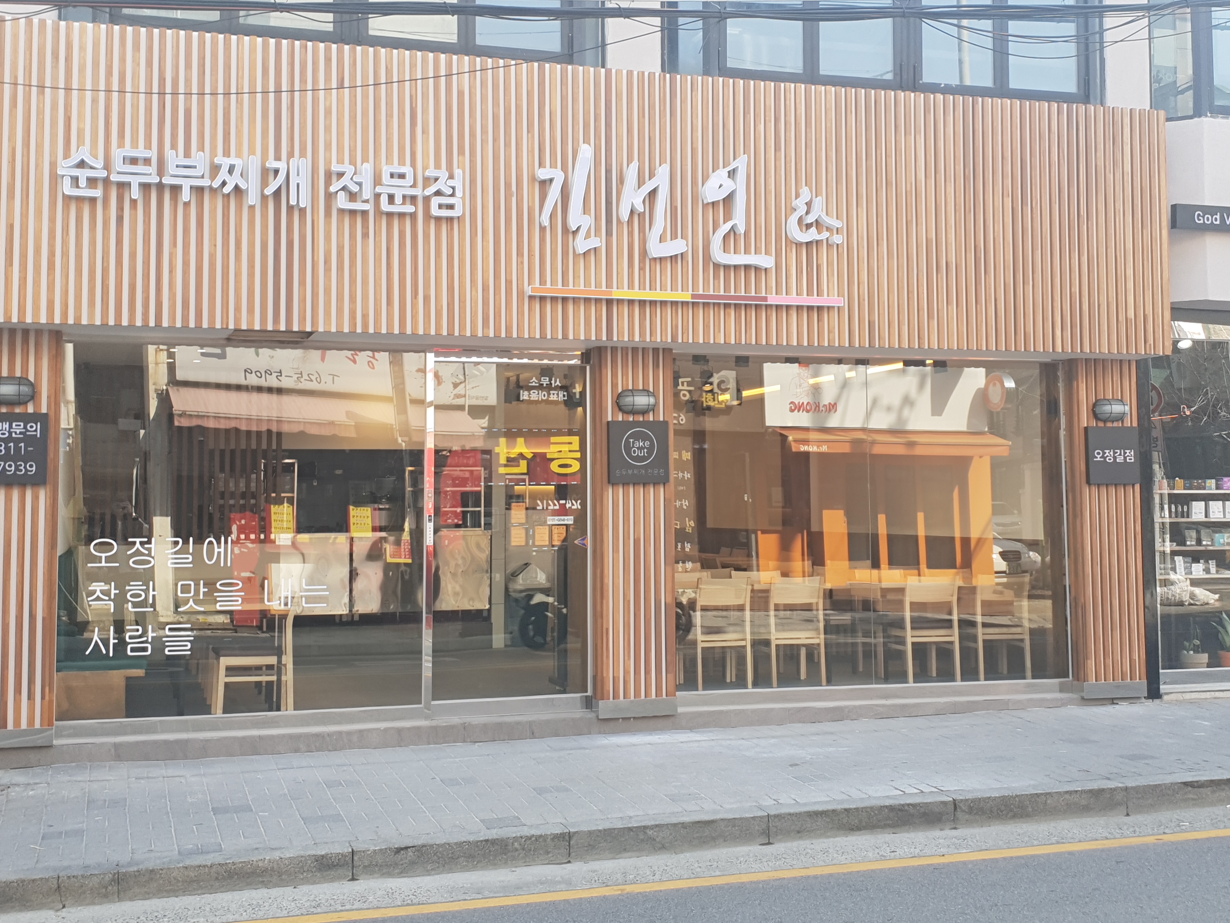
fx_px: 1066
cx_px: 634
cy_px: 396
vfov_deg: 46.7
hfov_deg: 59.9
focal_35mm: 30
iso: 50
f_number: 2.4
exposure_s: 1/210
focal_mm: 4.3
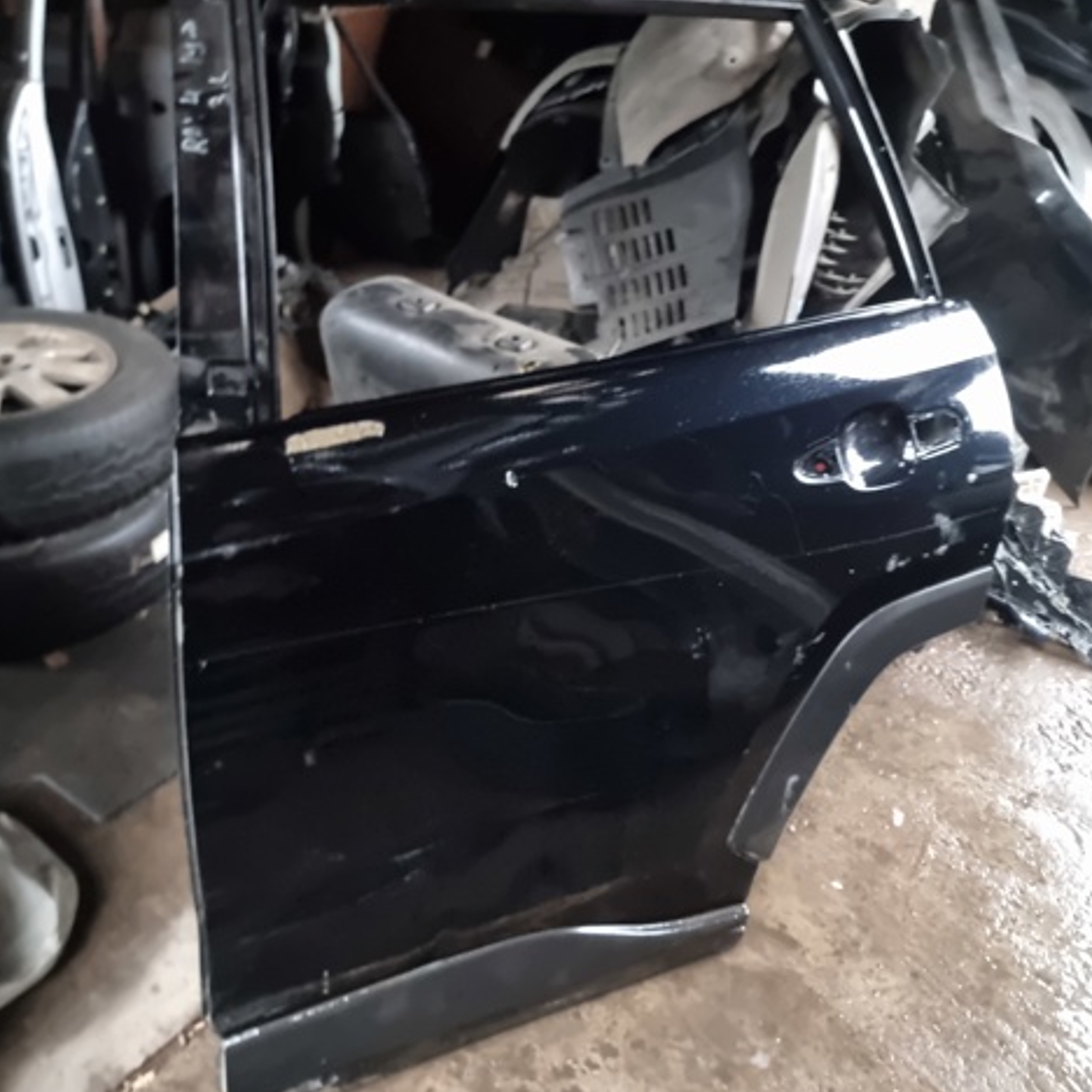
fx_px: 1035
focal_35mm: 29
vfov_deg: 55.6
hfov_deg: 55.6
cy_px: 553
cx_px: 544
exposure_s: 1/25
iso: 1600
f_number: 1.8
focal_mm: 6.7
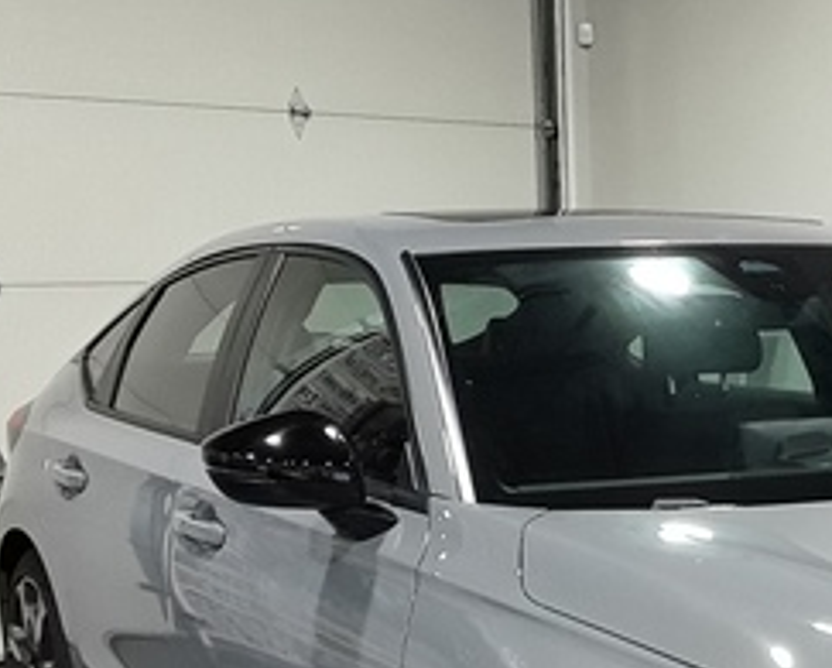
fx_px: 1972
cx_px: 776
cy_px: 555
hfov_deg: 23.1
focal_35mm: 80
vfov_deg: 19.0
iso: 50
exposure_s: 1/30
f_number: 1.9
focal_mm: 2.91
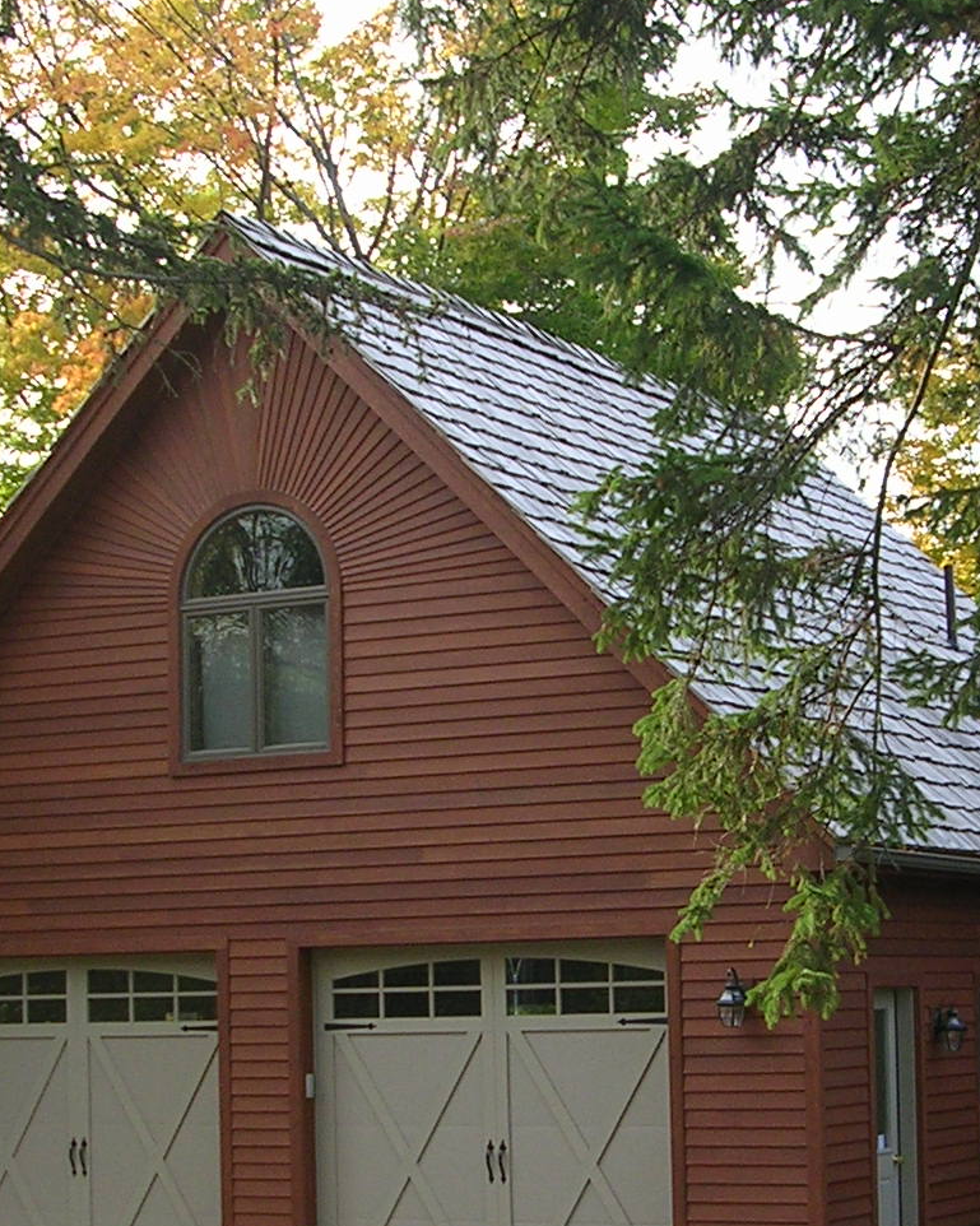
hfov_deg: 19.4
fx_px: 2866
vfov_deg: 24.1
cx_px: 622
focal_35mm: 79
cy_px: 735
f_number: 2.8
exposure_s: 1/210
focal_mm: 5.8
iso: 50
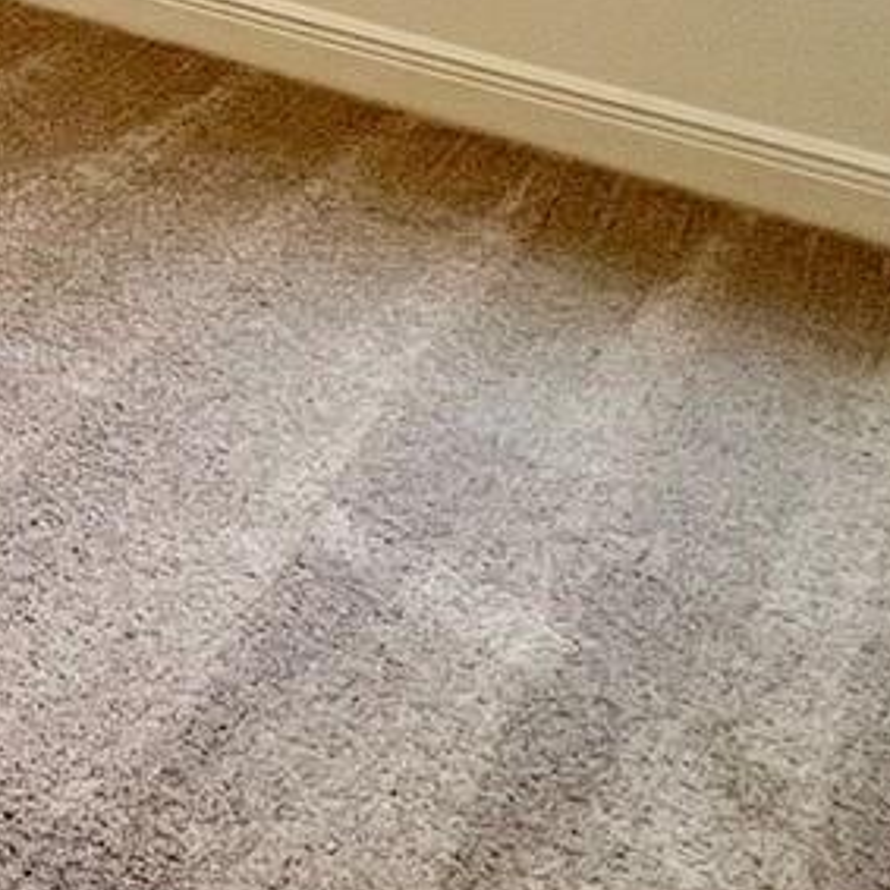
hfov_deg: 20.4
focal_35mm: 65
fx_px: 1891
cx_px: -626
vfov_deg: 20.2
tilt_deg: -2.8
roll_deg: -1.8
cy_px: -654
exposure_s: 1/120
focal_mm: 1.57
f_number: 1.8
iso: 100
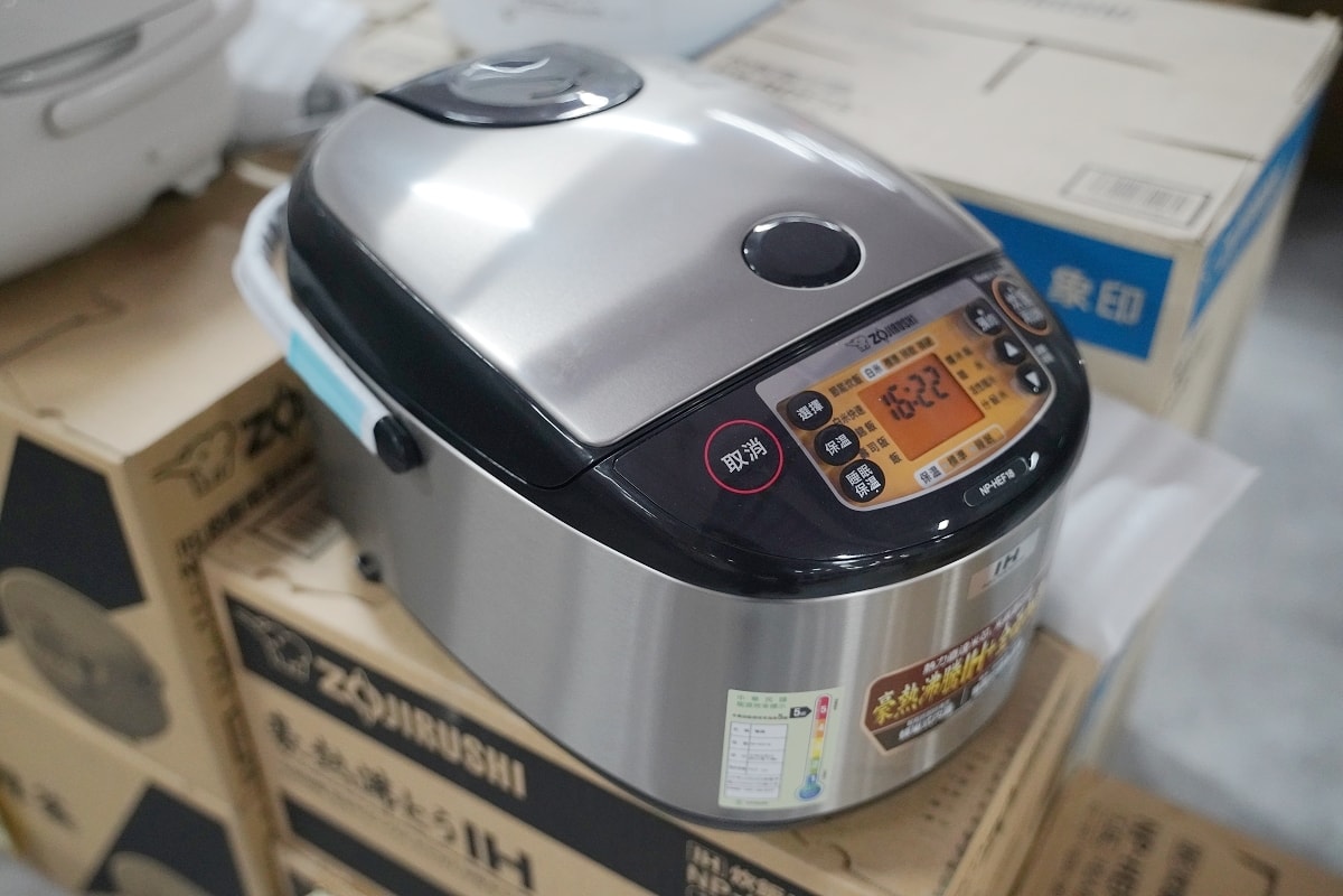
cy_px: 448
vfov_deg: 36.9
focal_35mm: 36
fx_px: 1343
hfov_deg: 53.1
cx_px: 672
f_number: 2.8
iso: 5000
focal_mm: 36
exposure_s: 1/160
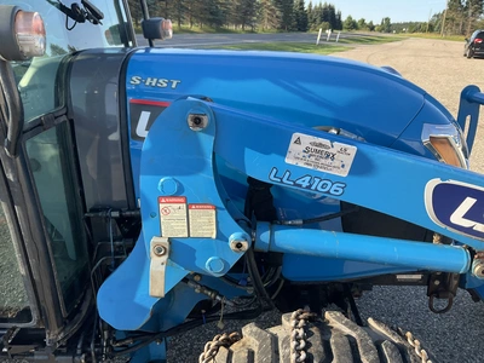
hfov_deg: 61.7
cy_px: 182
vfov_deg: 48.2
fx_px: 405
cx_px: 242
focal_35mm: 29
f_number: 1.8
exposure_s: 1/284
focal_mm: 3
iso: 25
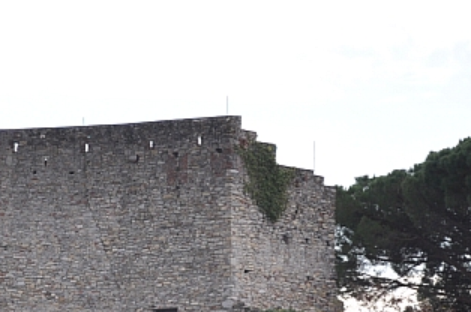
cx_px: -124
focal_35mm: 306
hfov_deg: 6.7
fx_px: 3995
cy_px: 209
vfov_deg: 4.5
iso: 200
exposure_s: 1/200
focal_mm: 80
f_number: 9
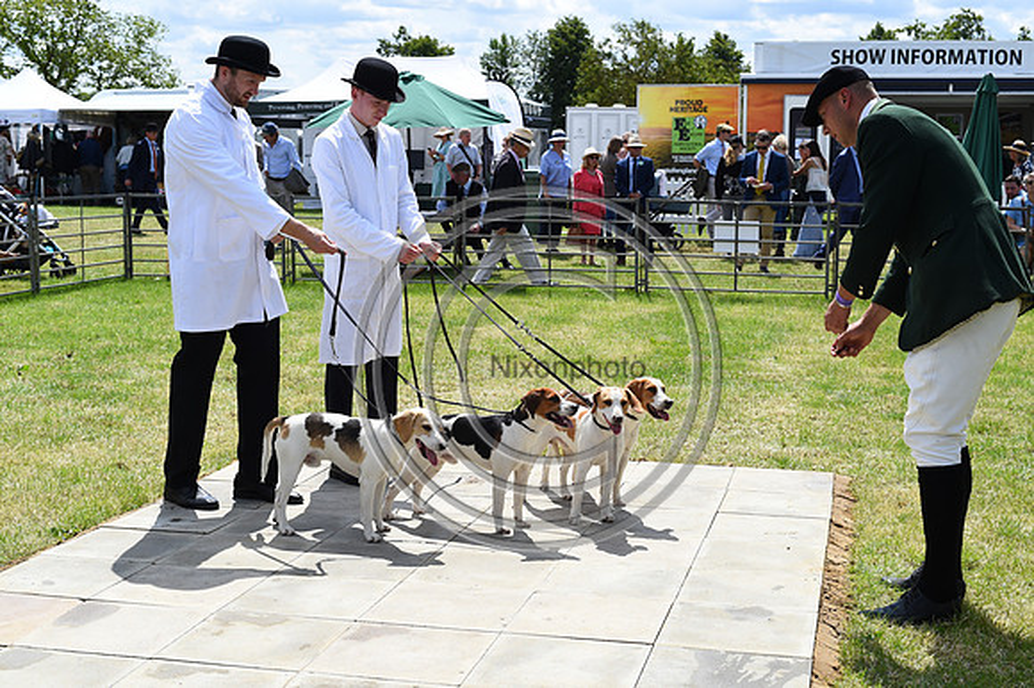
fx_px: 1435
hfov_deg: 39.6
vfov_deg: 27.0
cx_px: 517
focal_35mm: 50
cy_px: 344
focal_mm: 50
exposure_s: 1/1250
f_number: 9
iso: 400
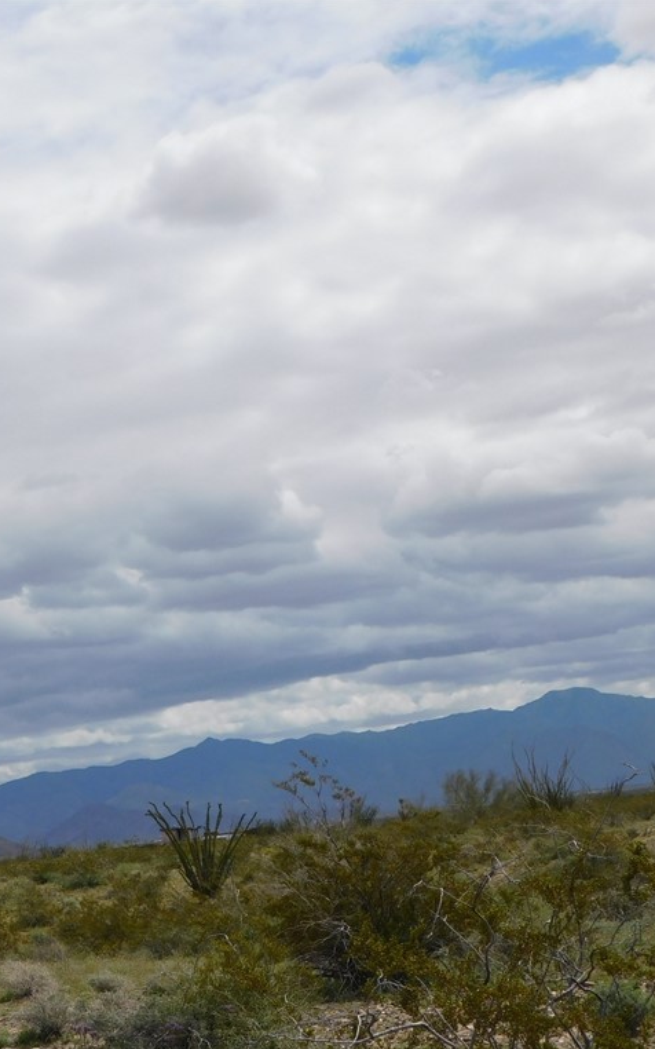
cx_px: -37
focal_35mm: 94
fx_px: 2686
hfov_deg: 13.7
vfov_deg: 22.1
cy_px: 526
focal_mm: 11.7
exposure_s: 1/500
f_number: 8.4
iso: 125
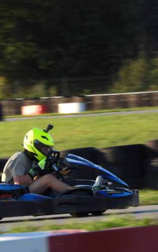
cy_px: 126
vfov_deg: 3.4
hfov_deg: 2.1
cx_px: 4
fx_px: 4238
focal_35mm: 615
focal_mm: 77.8
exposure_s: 1/250
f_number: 5
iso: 160
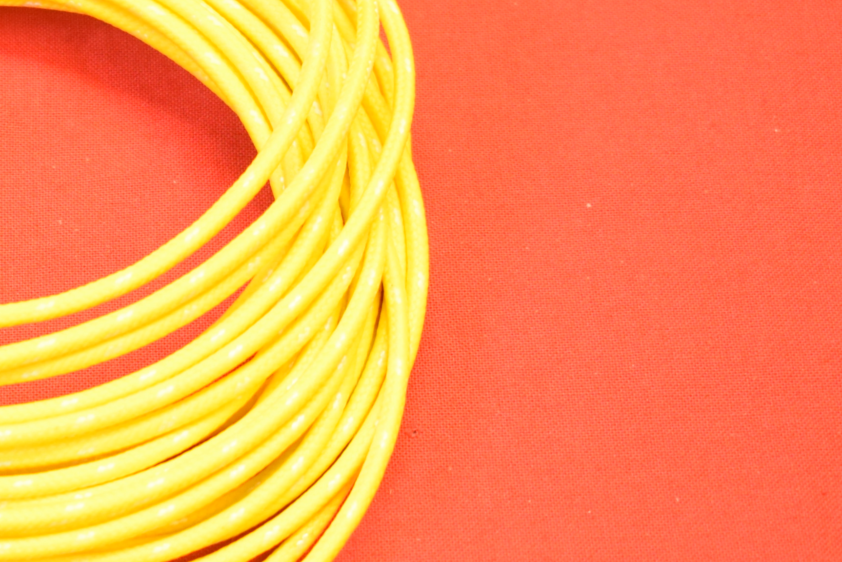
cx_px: -26
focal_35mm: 125
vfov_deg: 11.0
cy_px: 286
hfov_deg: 16.0
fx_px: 2924
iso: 1250
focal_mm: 32
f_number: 5
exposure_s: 1/60
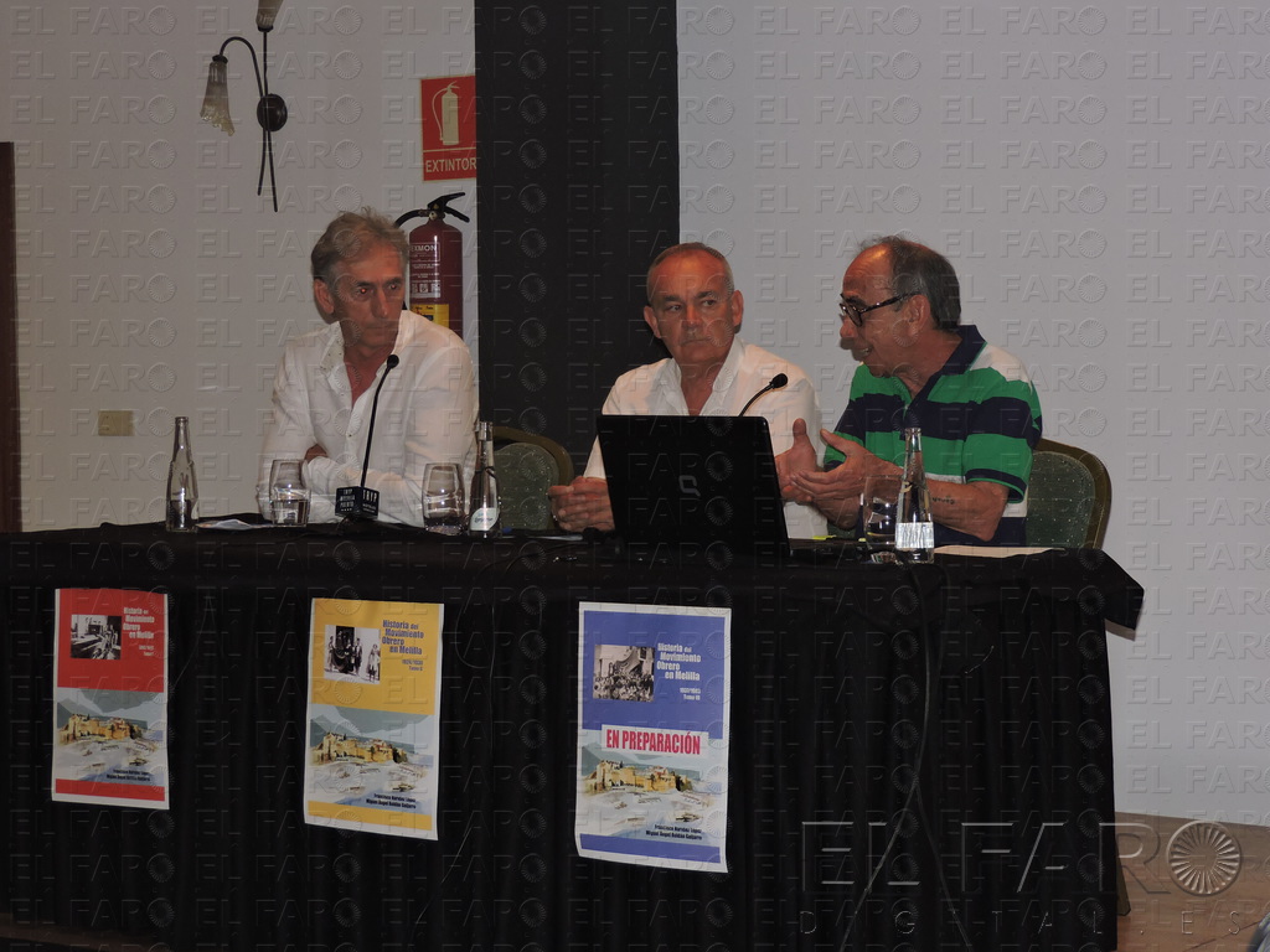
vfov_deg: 17.4
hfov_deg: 23.0
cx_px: 635
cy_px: 476
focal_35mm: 85
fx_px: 3119
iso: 320
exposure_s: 1/50
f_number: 4
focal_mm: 15.2
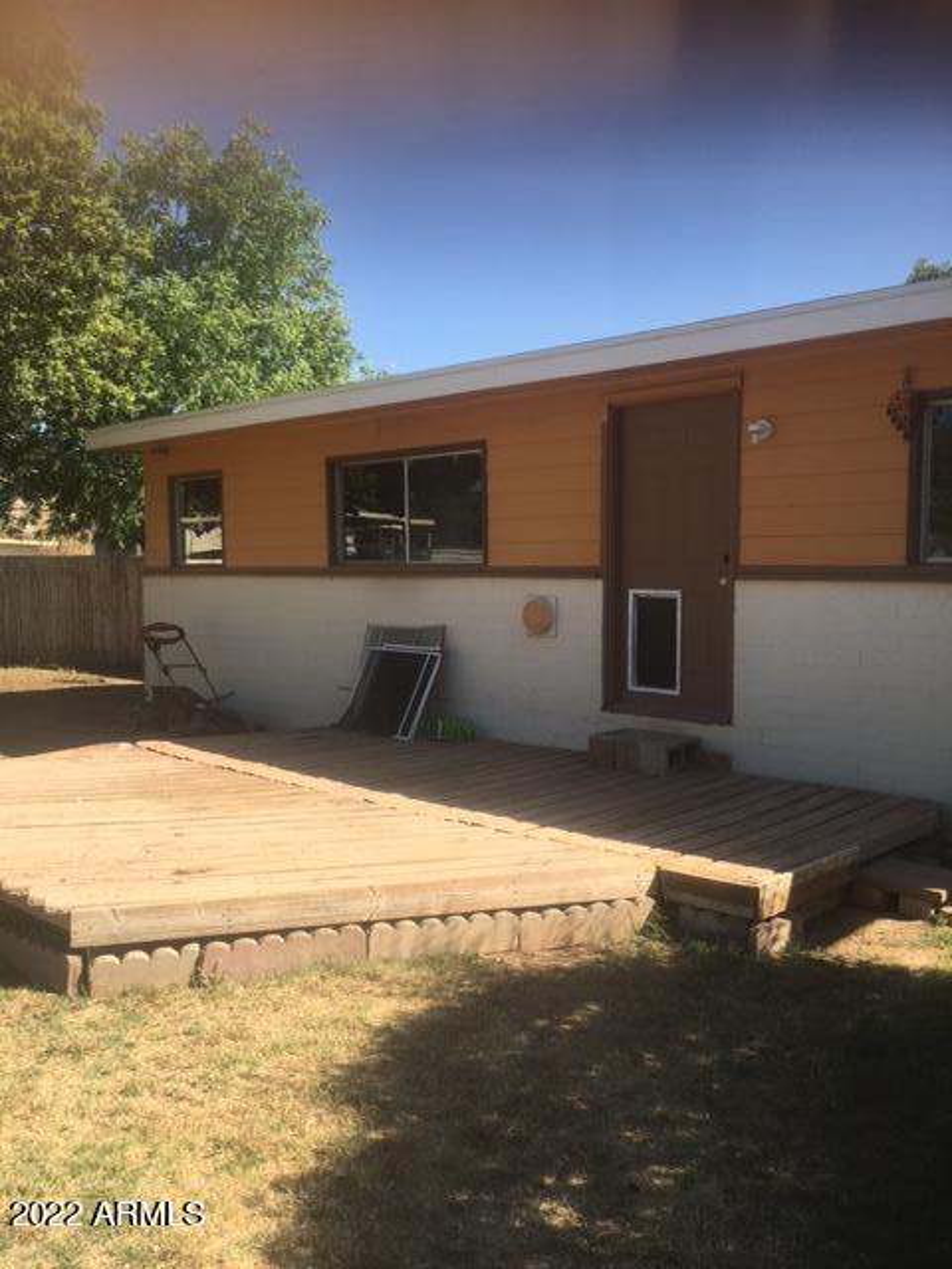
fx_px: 1063
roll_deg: -1.9
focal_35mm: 29
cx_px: 476
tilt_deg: -3.6
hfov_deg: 48.2
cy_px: 634
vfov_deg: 61.7
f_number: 2.2
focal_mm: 4.15
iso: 25
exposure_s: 1/974
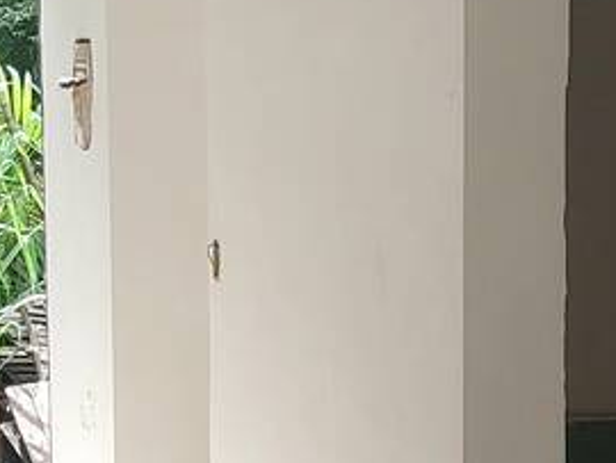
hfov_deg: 11.8
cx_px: 901
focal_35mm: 160
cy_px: 614
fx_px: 2850
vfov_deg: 9.1
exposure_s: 1/120
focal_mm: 4.6
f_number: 1.8
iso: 64
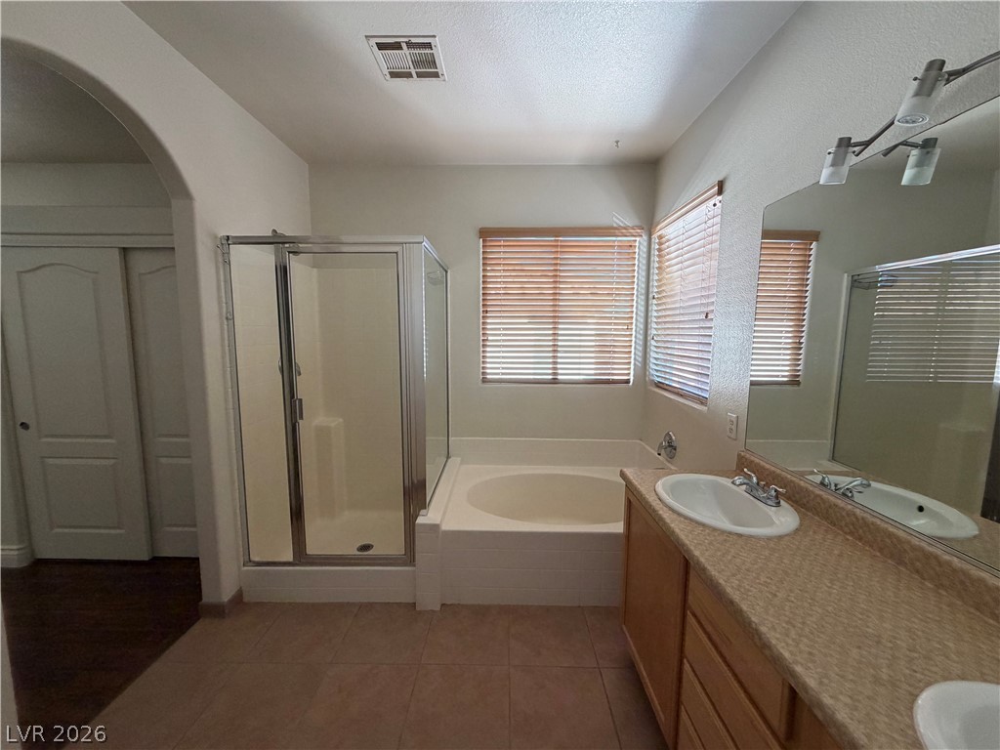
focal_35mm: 14
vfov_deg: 85.7
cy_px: 375
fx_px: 404
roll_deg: -0.2
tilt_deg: -5.8
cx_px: 500
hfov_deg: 102.1
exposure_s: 1/121
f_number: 2.2
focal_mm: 2.22
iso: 250
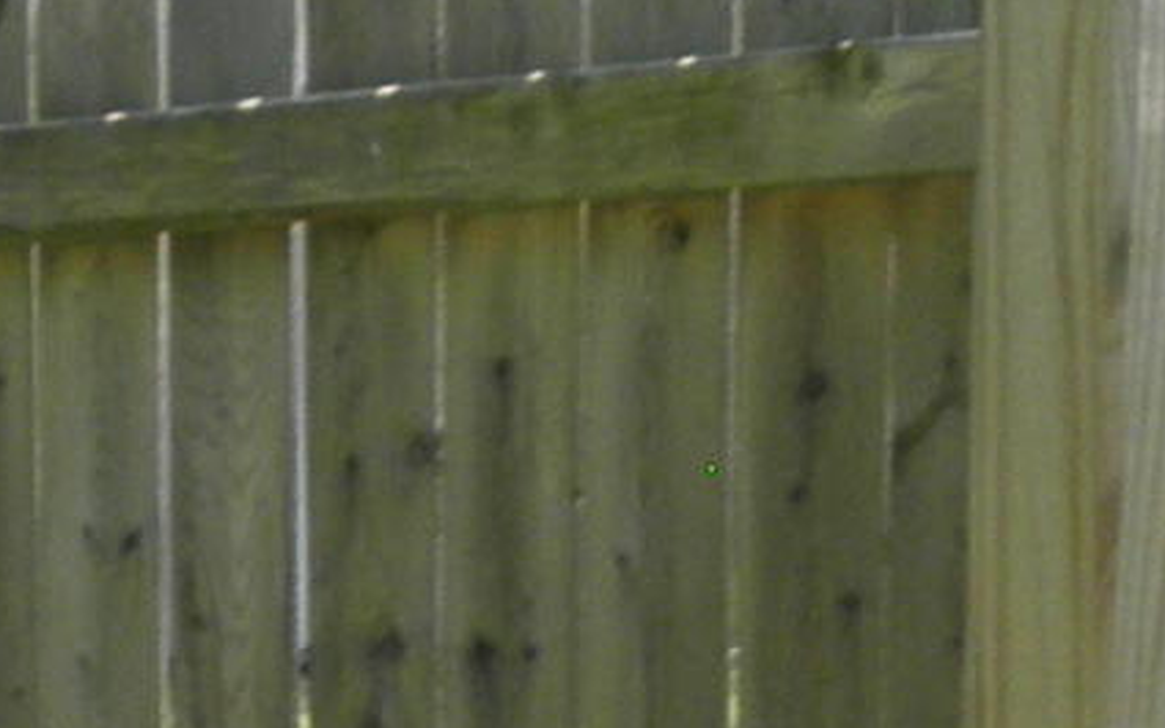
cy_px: 2376
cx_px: -904
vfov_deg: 5.7
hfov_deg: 9.5
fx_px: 6668
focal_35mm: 210
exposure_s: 1/250
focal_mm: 5
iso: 64
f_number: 3
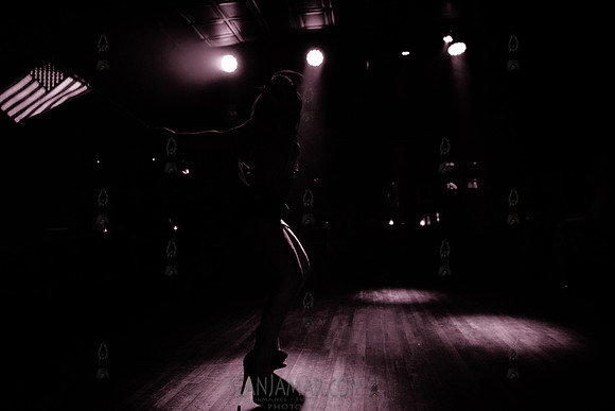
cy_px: 206
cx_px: 308
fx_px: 410
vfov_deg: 53.2
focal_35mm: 24
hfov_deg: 73.7
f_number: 2.8
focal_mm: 24
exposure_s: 1/400
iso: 5000
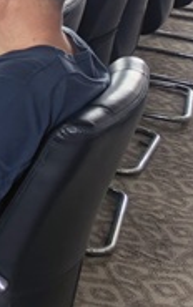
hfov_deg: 9.5
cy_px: -146
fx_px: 924
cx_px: -378
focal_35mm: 110
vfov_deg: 17.2
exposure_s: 1/100
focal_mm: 5.75
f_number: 1.4
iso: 80
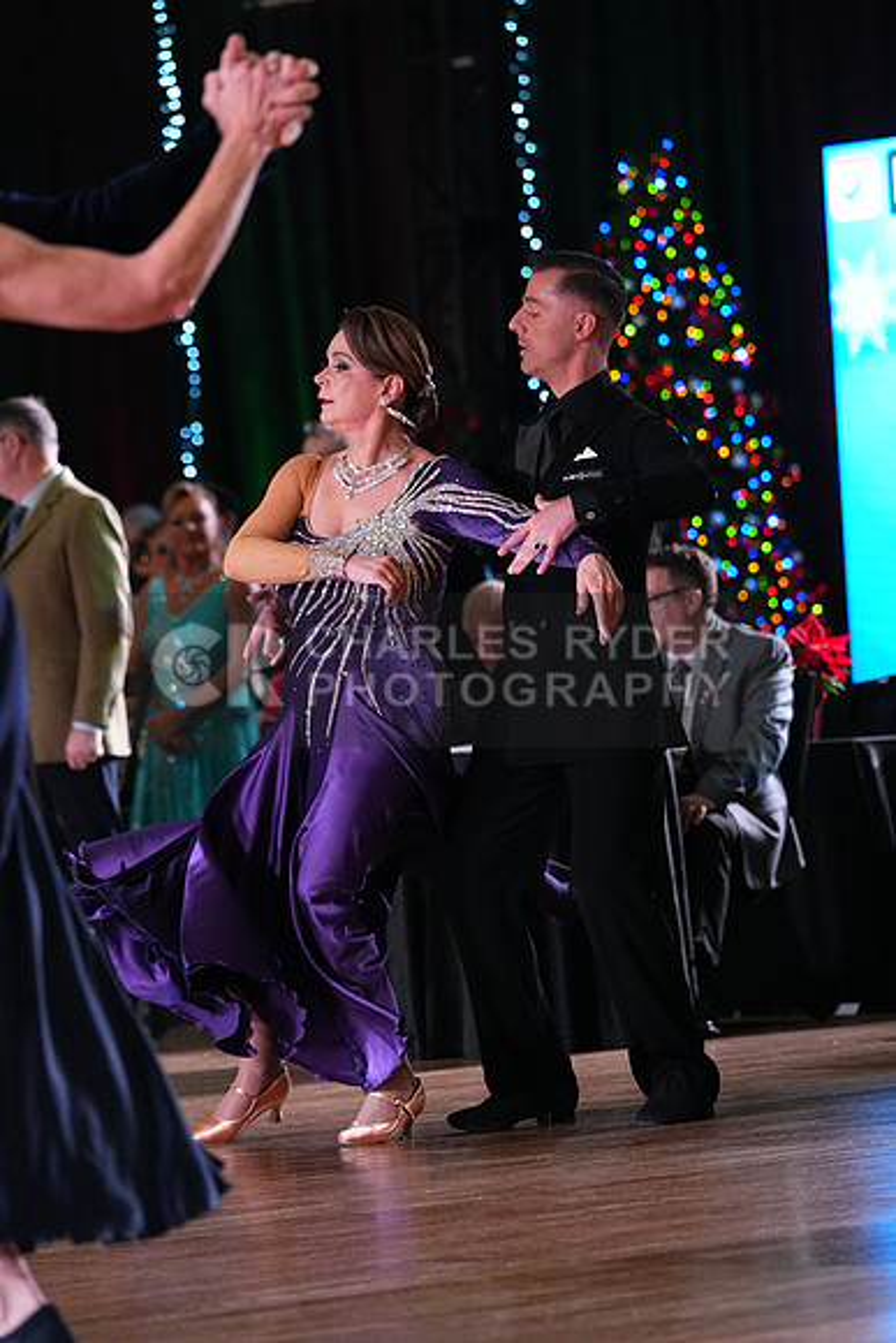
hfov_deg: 7.3
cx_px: 448
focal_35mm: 187
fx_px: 6977
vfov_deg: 11.0
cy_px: 672
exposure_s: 1/400
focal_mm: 187
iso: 6400
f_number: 5
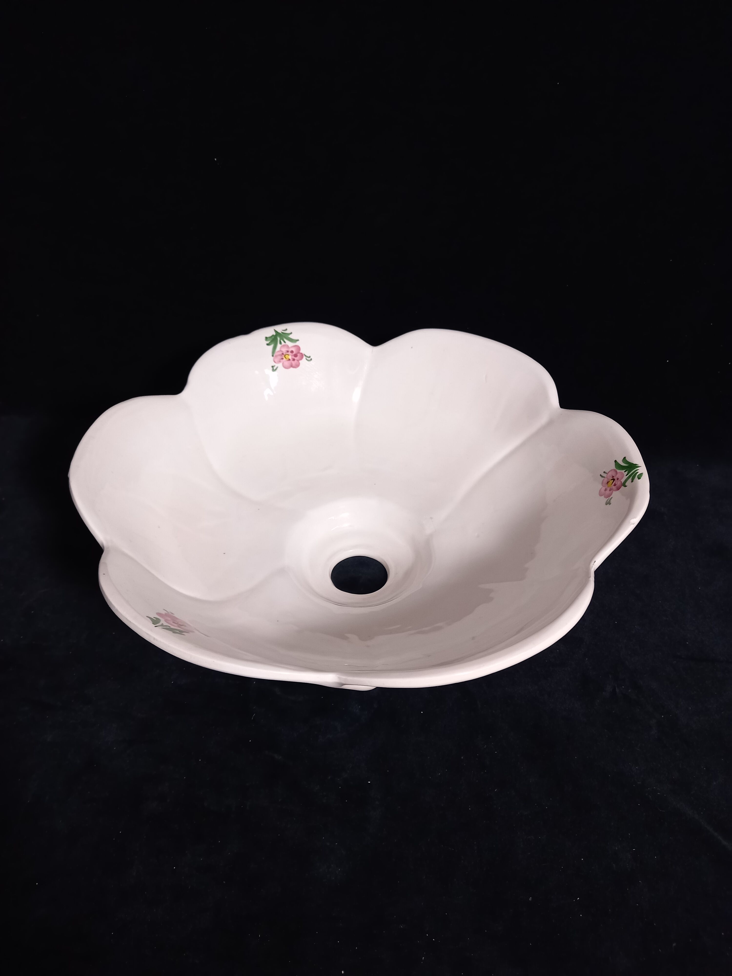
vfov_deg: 69.4
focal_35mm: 25
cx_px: 366
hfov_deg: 54.9
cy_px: 488
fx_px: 705
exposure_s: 1/50
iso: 200
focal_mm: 4.6
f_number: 2
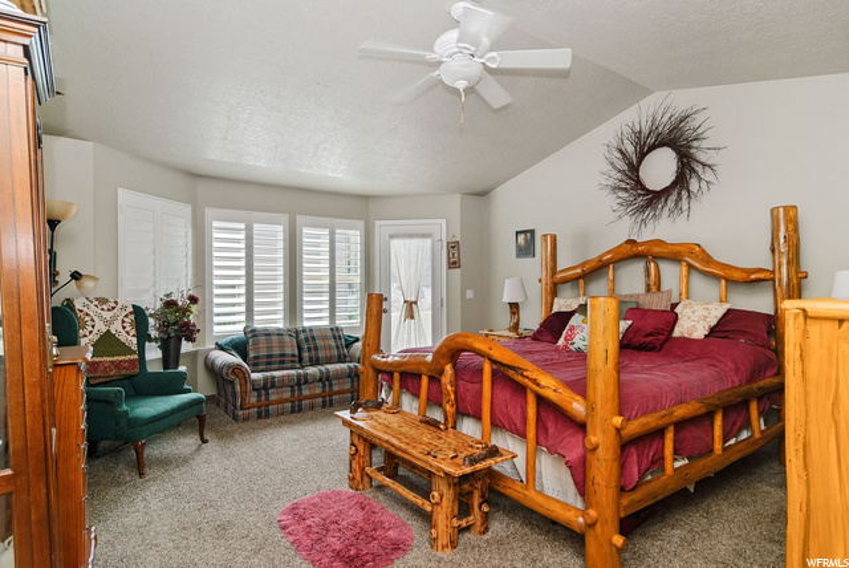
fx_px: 425
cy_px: 284
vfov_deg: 67.5
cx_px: 424
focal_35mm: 18
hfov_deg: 89.9
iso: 200
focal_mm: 12
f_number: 5
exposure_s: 1/60
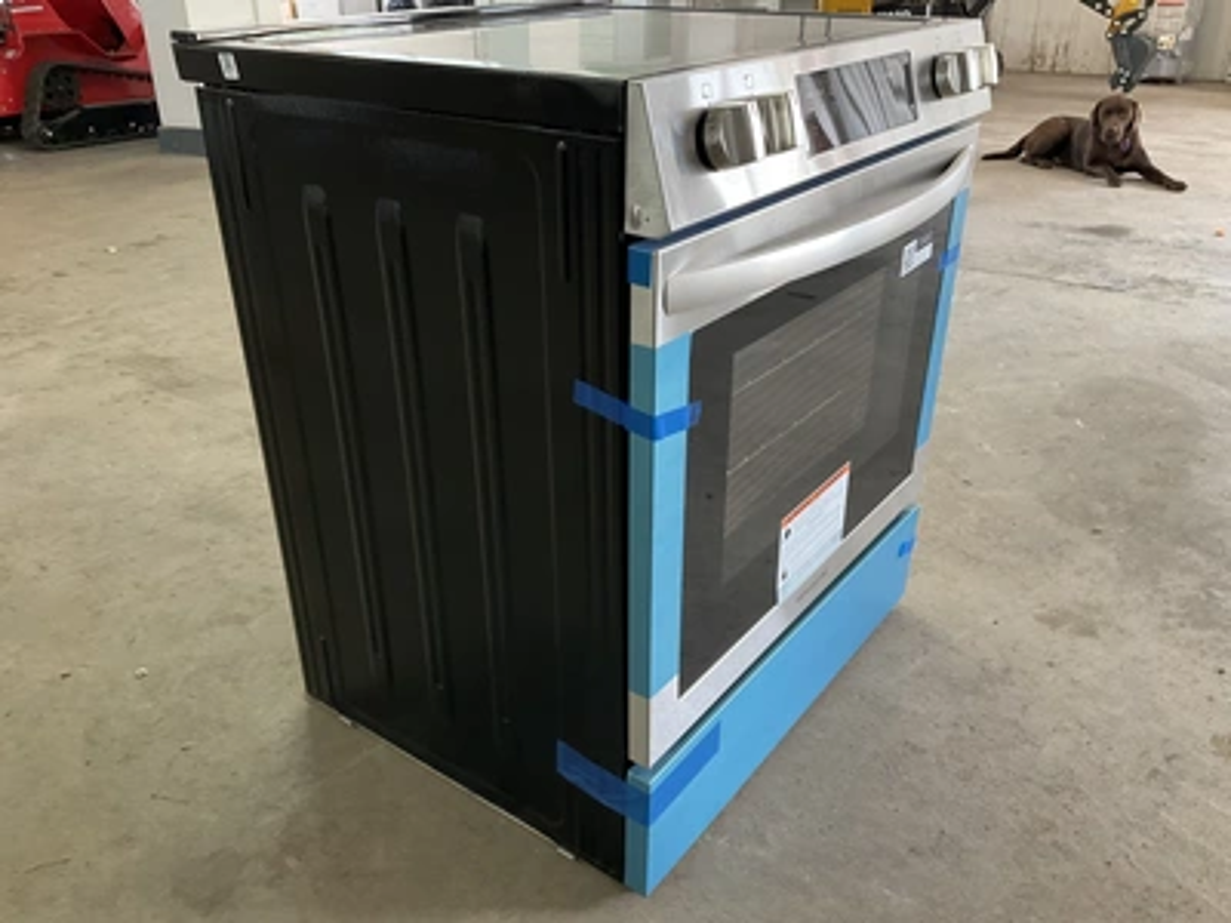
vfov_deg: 48.2
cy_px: 462
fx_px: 1031
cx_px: 616
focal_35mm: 29
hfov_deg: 61.7
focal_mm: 3
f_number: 1.8
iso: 160
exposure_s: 1/60
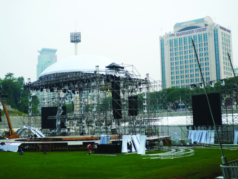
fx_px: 406
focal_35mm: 59
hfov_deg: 32.7
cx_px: 119
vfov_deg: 24.8
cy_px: 90
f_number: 4.7
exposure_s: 1/640
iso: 100
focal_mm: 10.4
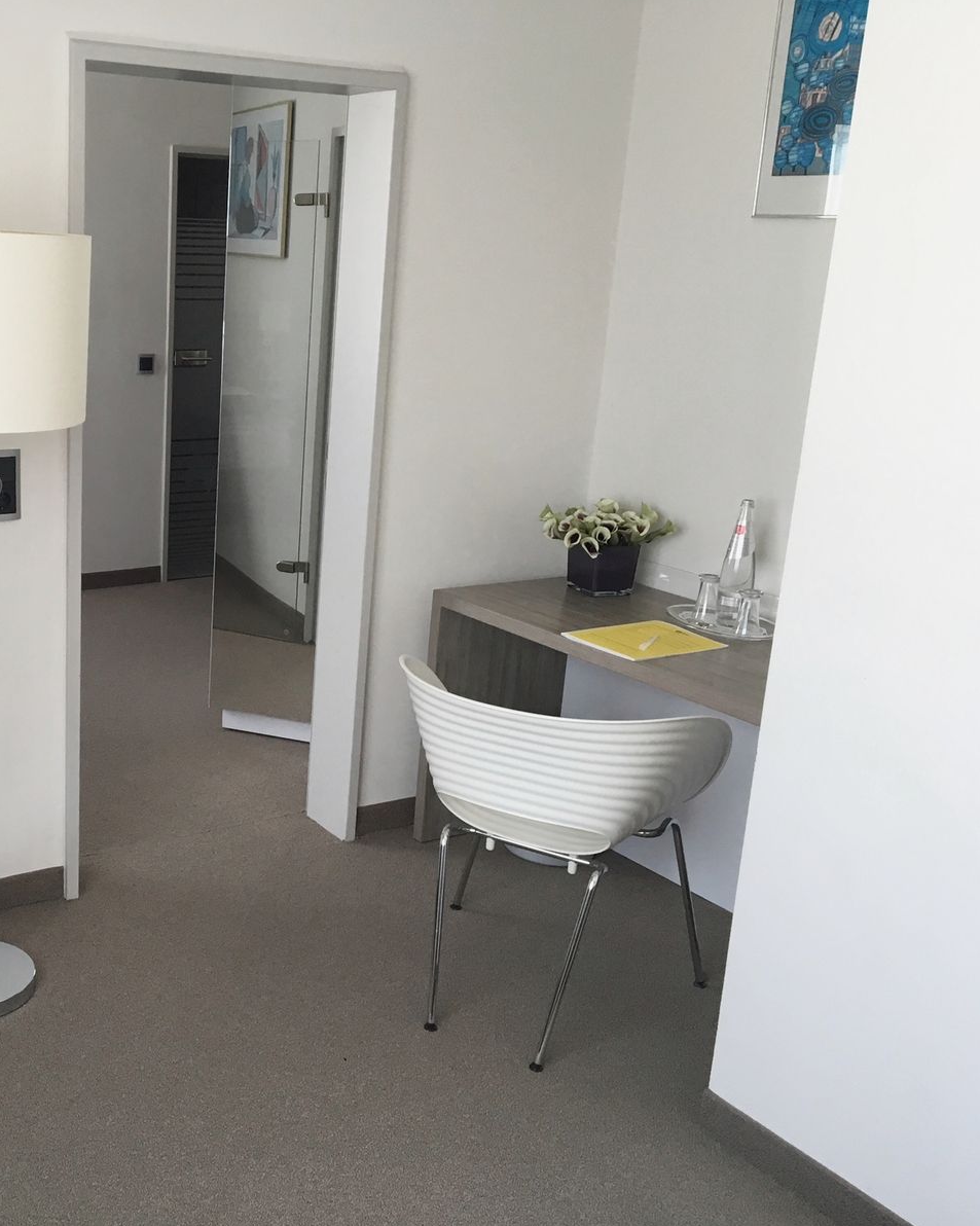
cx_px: 193
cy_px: 612
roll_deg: -1.5
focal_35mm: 38
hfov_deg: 37.7
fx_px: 1378
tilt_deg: -14.8
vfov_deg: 47.9
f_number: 2.2
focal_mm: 4.15
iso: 40
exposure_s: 1/33
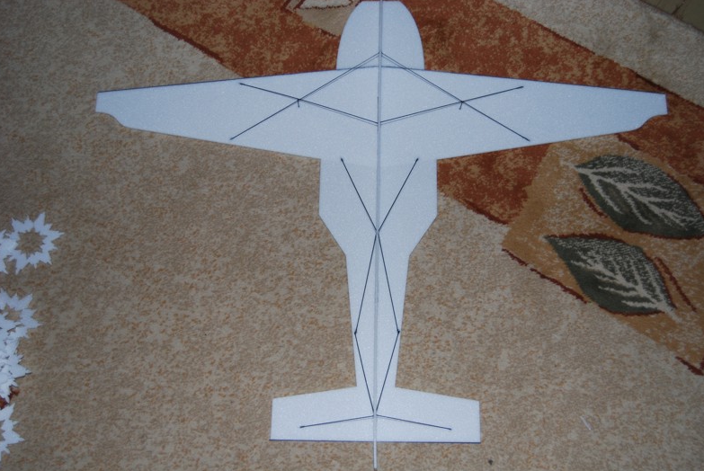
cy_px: 239
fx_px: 901
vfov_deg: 29.3
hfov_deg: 42.7
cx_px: 355
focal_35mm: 46
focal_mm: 30
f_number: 4.2
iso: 200
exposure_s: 1/60
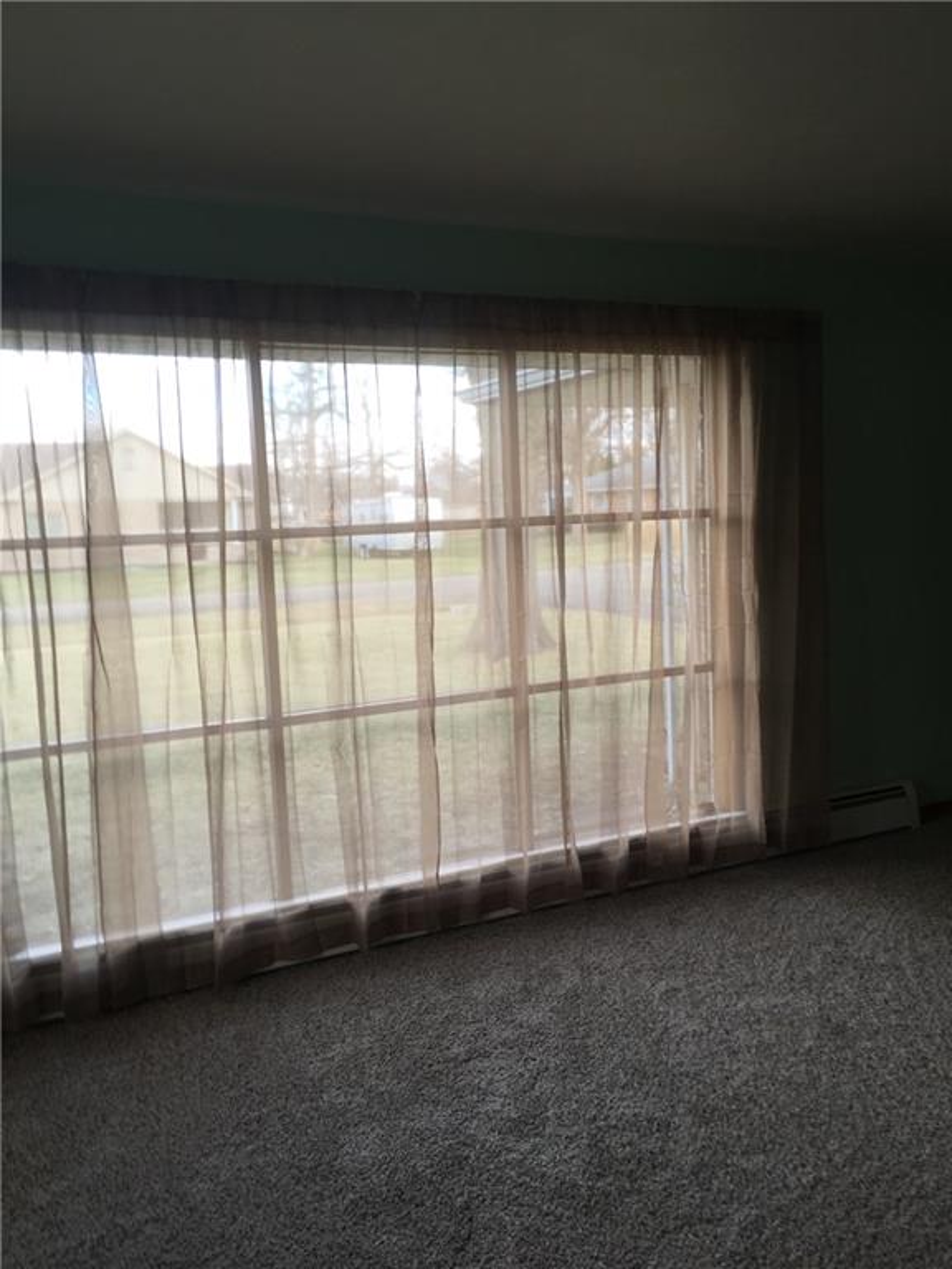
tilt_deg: -4.4
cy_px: 634
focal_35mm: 29
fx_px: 1063
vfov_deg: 61.7
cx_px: 476
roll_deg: +1.5
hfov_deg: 48.2
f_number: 2.2
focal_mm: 4.15
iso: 32
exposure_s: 1/60
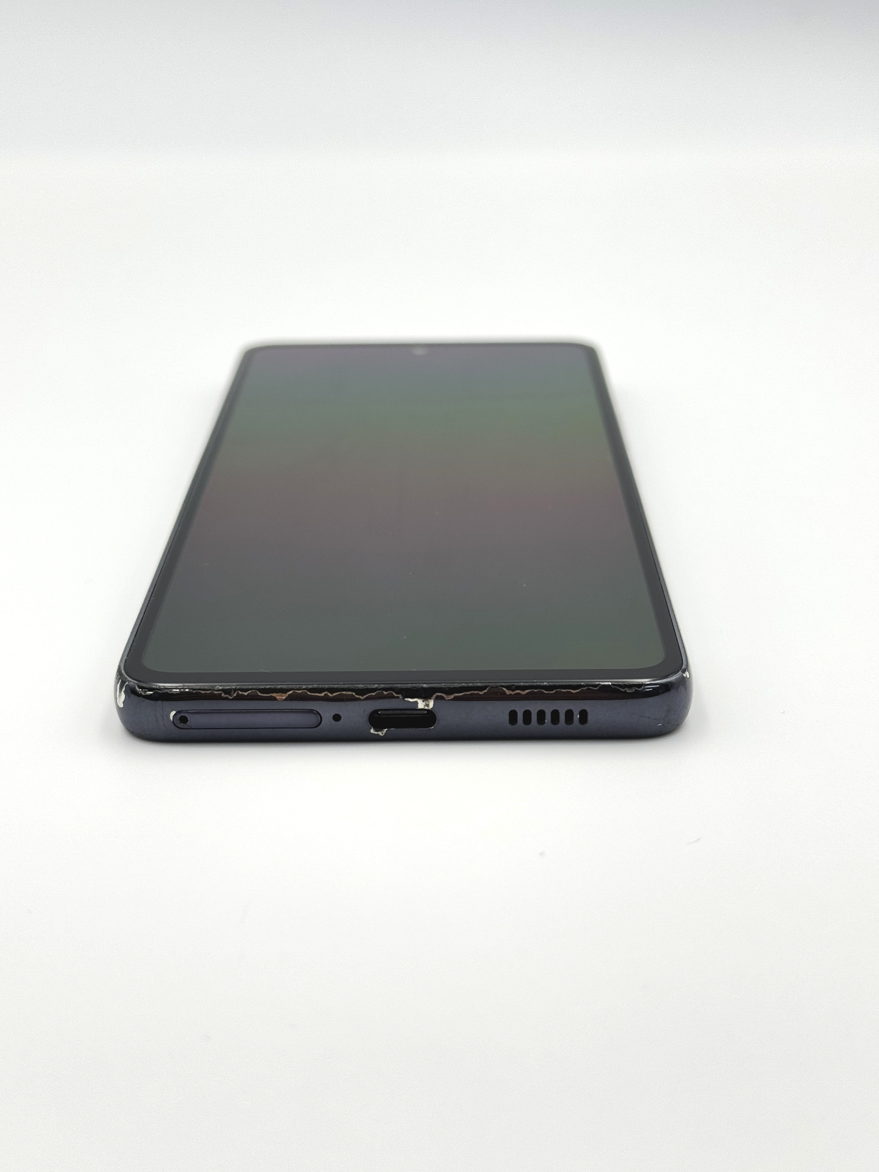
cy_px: 586
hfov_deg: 30.3
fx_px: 1625
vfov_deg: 39.7
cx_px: 440
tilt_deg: -23.8
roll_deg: -0.4
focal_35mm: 48
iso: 64
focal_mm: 6.76
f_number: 1.78
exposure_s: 1/336
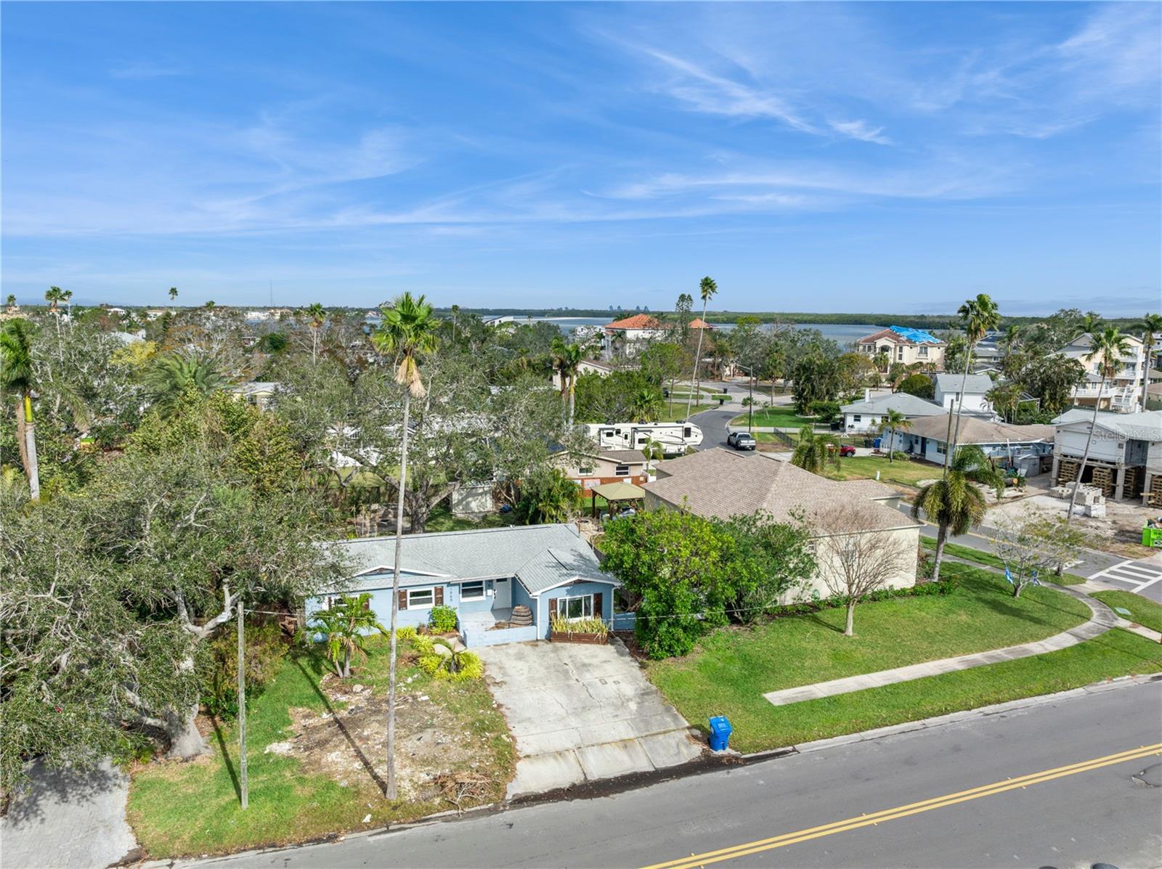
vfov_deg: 56.7
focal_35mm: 24
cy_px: 434
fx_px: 805
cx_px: 581
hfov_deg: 71.6
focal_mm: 12.29
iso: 100
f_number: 2.8
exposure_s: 1/2000
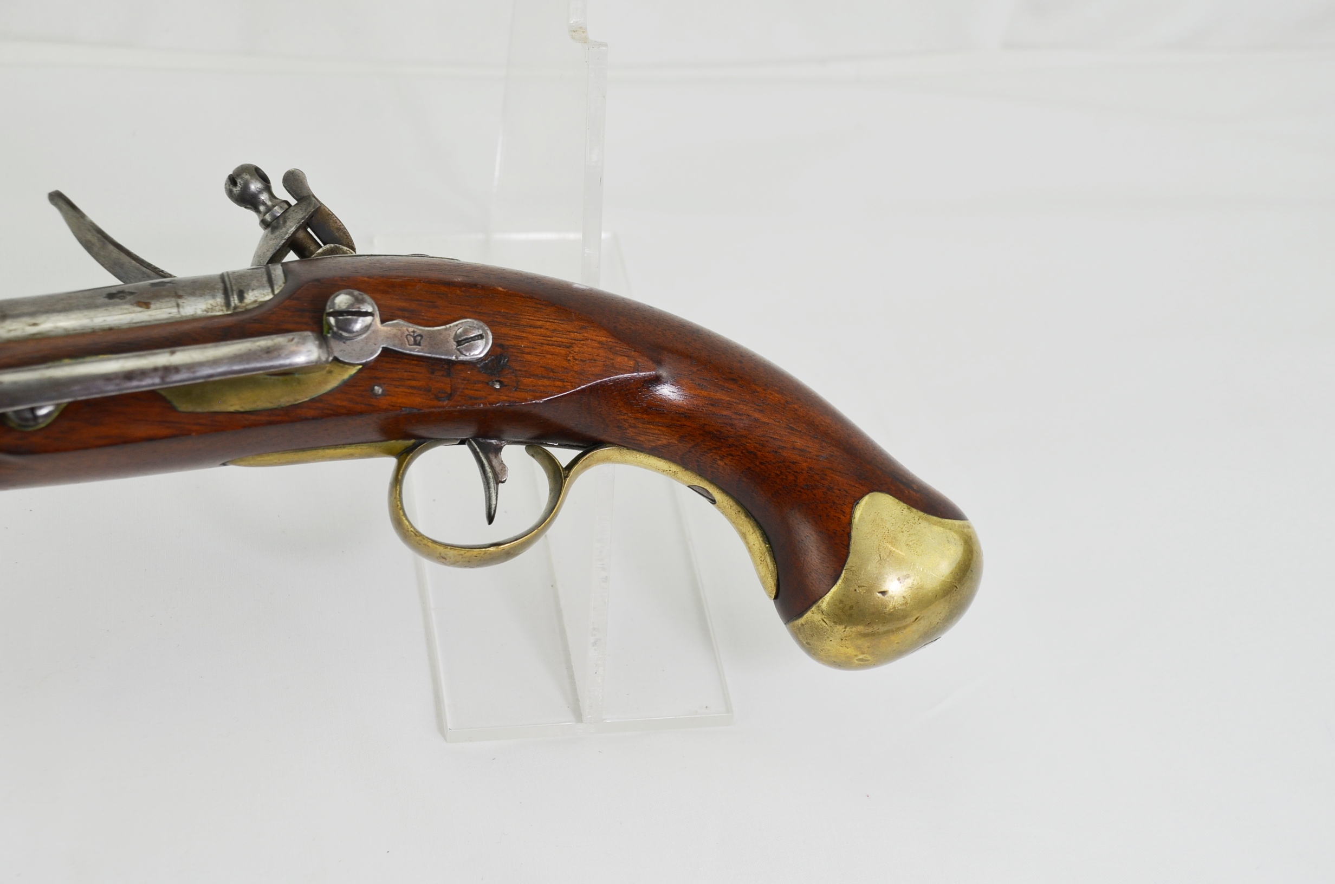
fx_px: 2664
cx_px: 668
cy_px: 442
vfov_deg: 18.8
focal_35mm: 72
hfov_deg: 28.1
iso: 250
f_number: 5.6
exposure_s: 1/125
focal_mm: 48
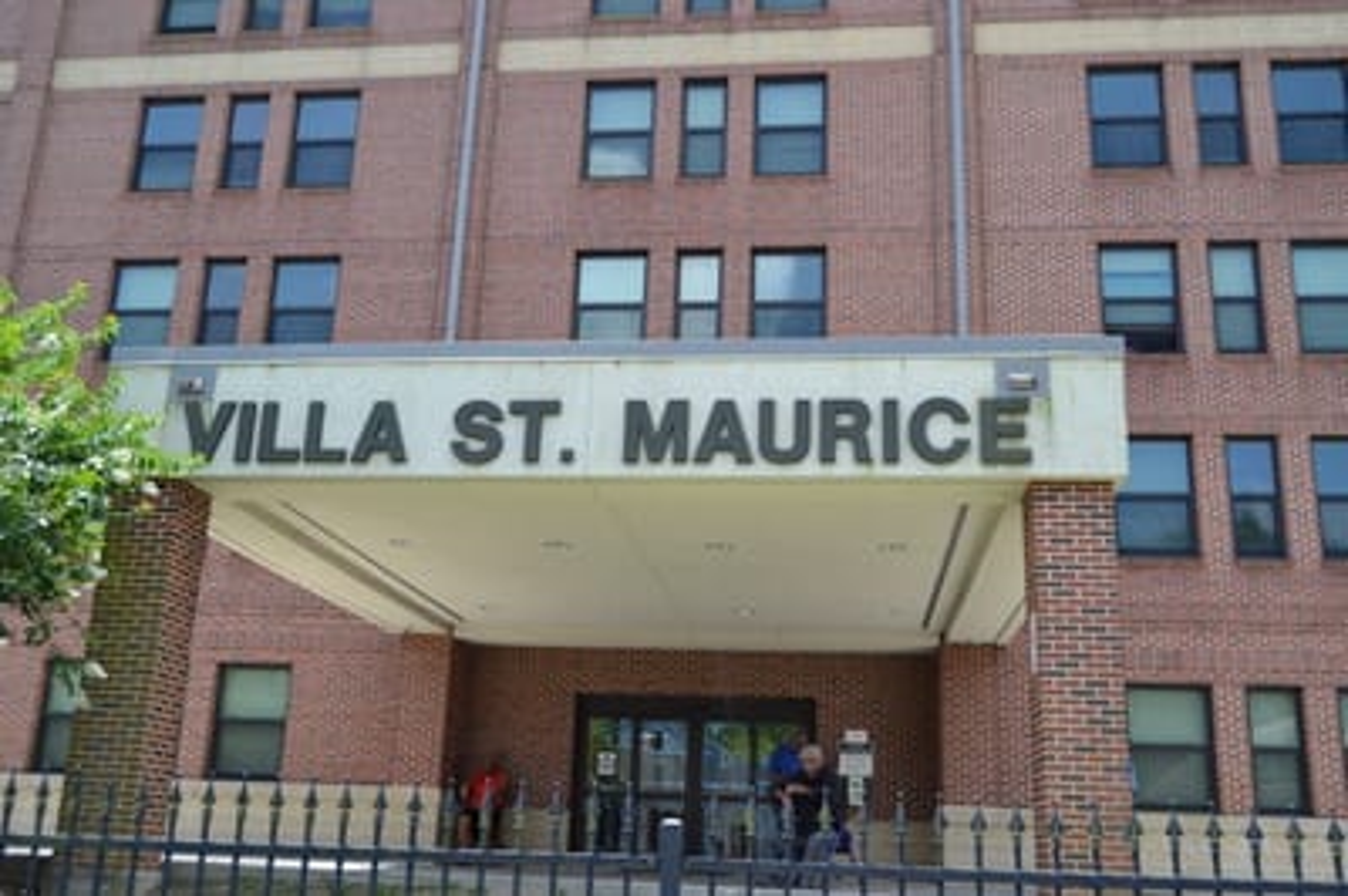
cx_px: 674
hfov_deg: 55.1
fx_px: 1291
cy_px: 448
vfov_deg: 38.3
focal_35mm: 34
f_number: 4
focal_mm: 23
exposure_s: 1/800
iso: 400
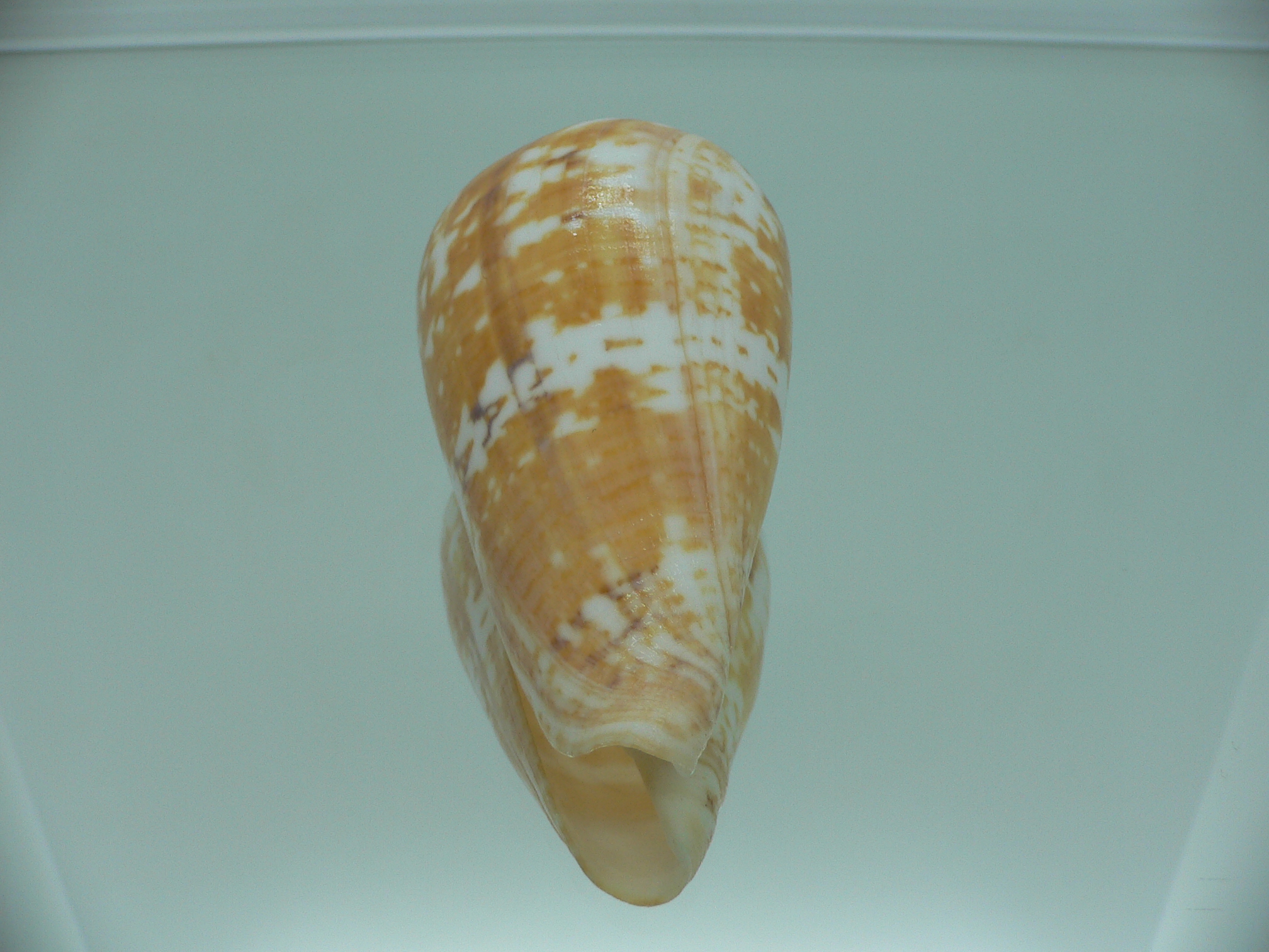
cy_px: 476
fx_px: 1283
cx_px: 634
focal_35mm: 35
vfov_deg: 40.7
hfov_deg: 52.6
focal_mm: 4.6
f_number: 2.8
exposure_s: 1/60
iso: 80
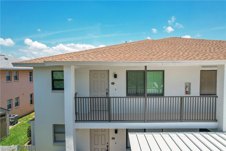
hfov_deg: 78.6
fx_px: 138
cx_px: 113
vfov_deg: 57.2
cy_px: 76
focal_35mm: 22
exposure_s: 1/1500
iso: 100
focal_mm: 8.38
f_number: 2.8
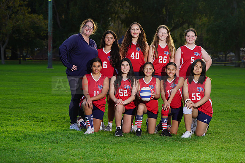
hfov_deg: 16.4
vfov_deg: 11.0
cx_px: 122
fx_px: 851
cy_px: 82
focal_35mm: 125
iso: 160
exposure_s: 1/250
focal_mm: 125
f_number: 7.1
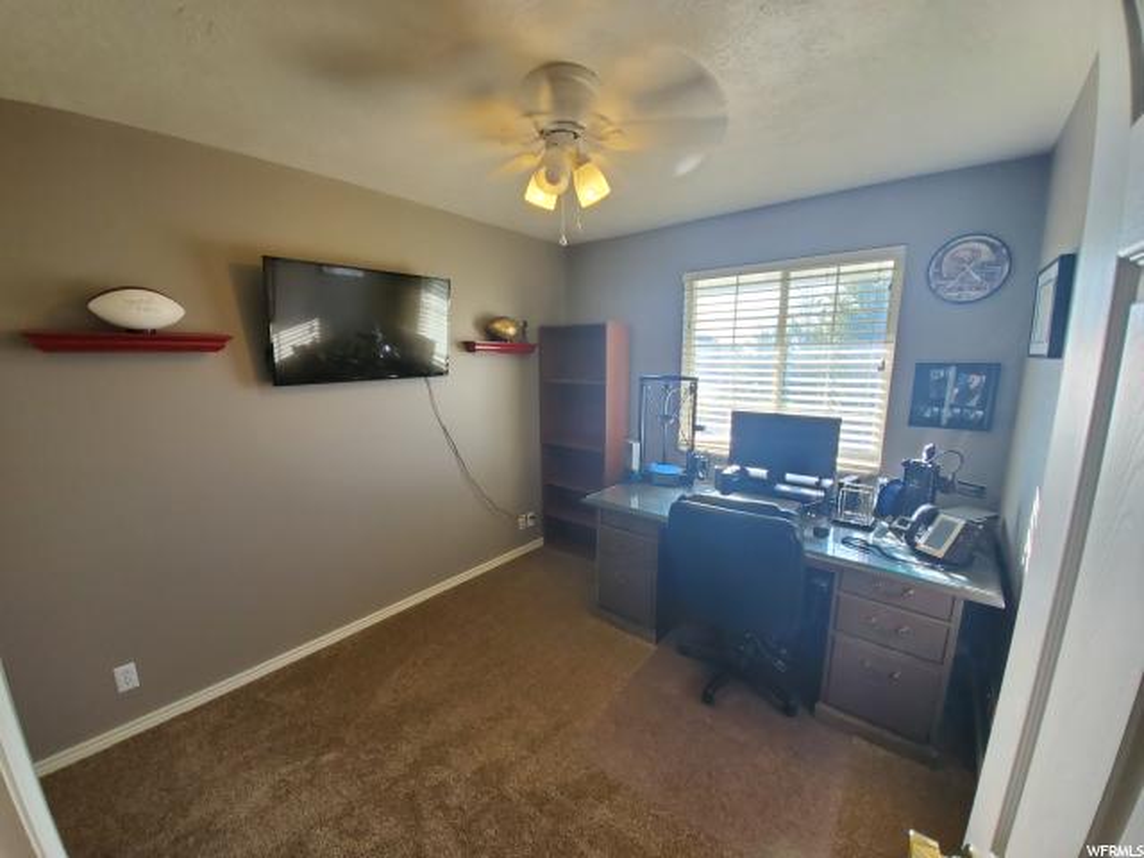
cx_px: 572
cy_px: 429
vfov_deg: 89.9
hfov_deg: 106.2
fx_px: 430
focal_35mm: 13
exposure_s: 1/59
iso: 100
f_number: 2.2
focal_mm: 1.8
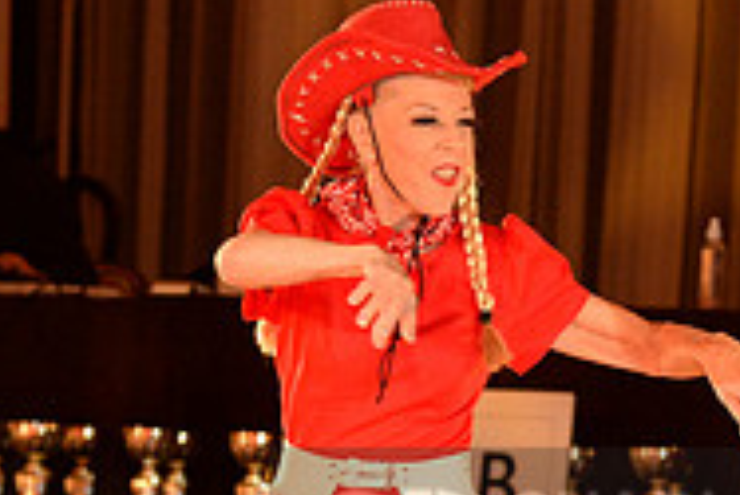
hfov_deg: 4.6
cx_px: 700
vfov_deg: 3.1
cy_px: 552
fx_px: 9216
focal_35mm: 448
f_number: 5.6
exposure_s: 1/250
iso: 4000
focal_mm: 145
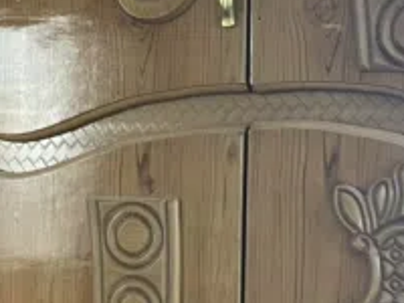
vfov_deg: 17.5
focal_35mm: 83
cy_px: 275
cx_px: 38
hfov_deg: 22.9
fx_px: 969
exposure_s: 1/50
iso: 160
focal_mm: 4.2
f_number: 1.6
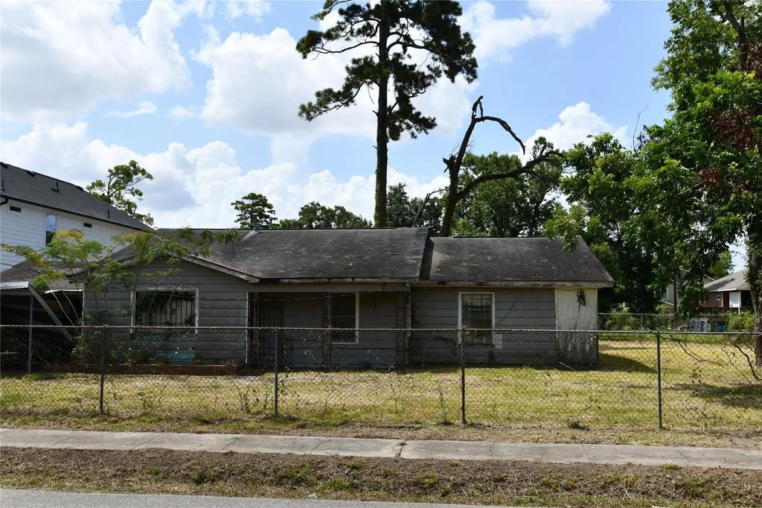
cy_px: 254
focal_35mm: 36
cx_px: 381
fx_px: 762
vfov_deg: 36.8
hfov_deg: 53.1
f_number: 6.3
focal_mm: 30
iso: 400
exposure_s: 1/2000
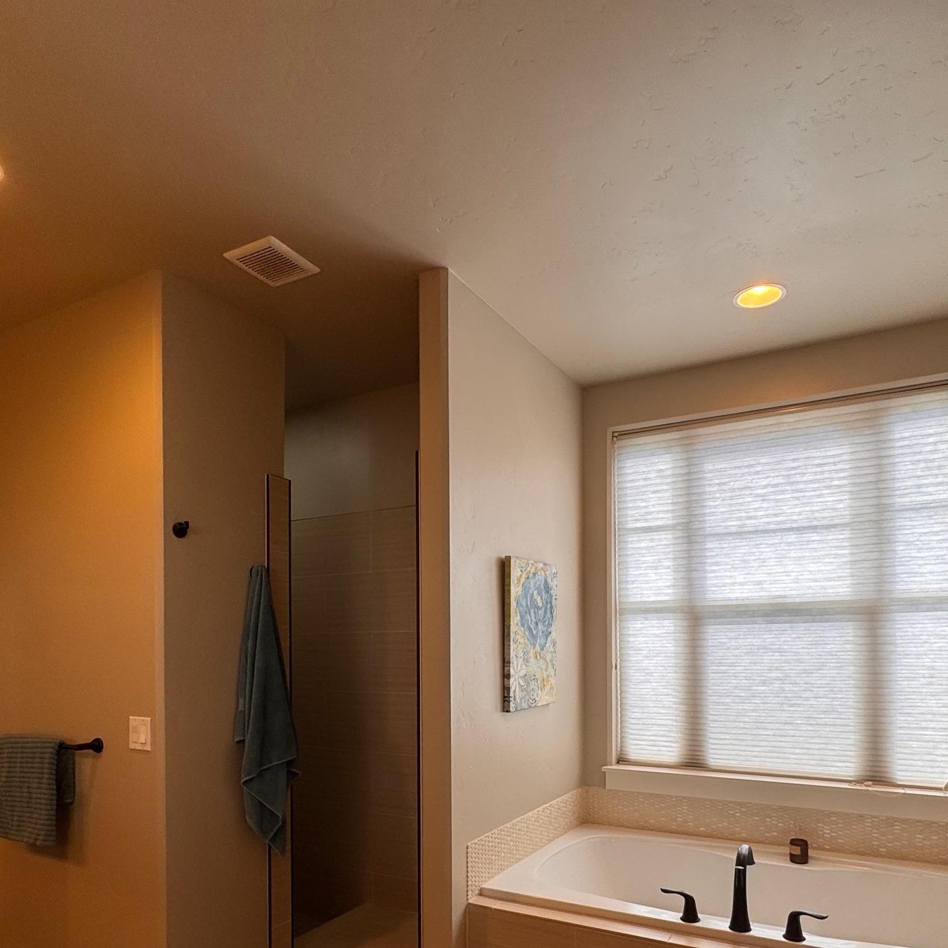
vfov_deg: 65.1
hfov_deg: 67.2
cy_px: 650
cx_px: 488
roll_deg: +0.6
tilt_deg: +0.2
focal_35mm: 23
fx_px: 713
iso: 50
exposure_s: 1/120
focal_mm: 2.22
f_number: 2.2
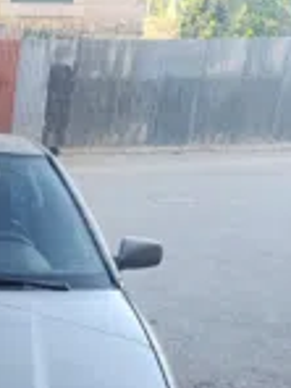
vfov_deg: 28.2
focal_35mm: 62
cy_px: 435
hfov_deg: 21.6
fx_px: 695
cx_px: -79
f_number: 1.6
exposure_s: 1/100
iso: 125
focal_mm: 6.14
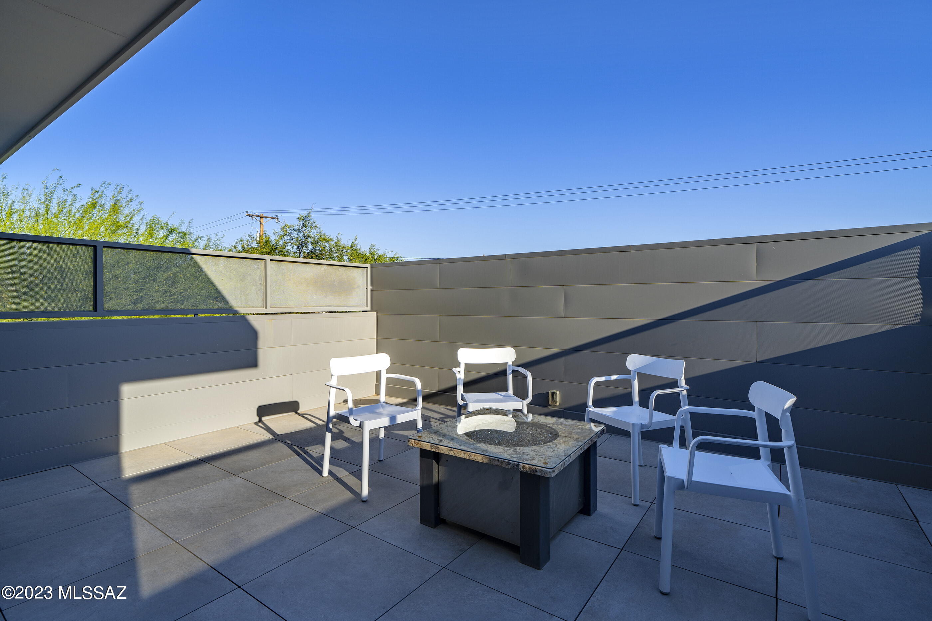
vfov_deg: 73.7
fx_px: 414
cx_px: 466
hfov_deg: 96.7
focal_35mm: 16
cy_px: 310
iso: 100
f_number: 9
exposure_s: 1/100
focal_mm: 16
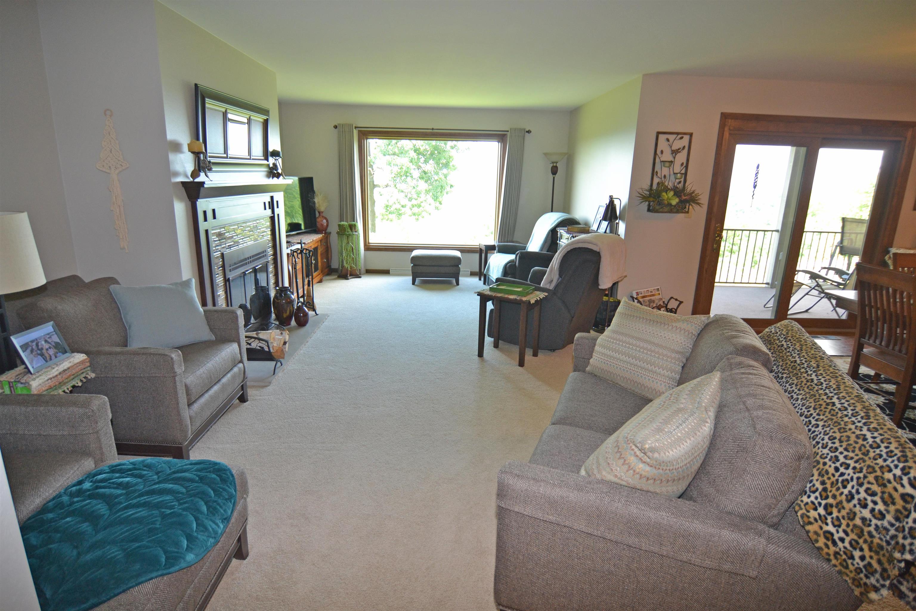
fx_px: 458
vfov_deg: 67.4
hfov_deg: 90.0
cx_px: 458
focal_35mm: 18
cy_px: 306
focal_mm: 12
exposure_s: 1/60
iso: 450
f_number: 4
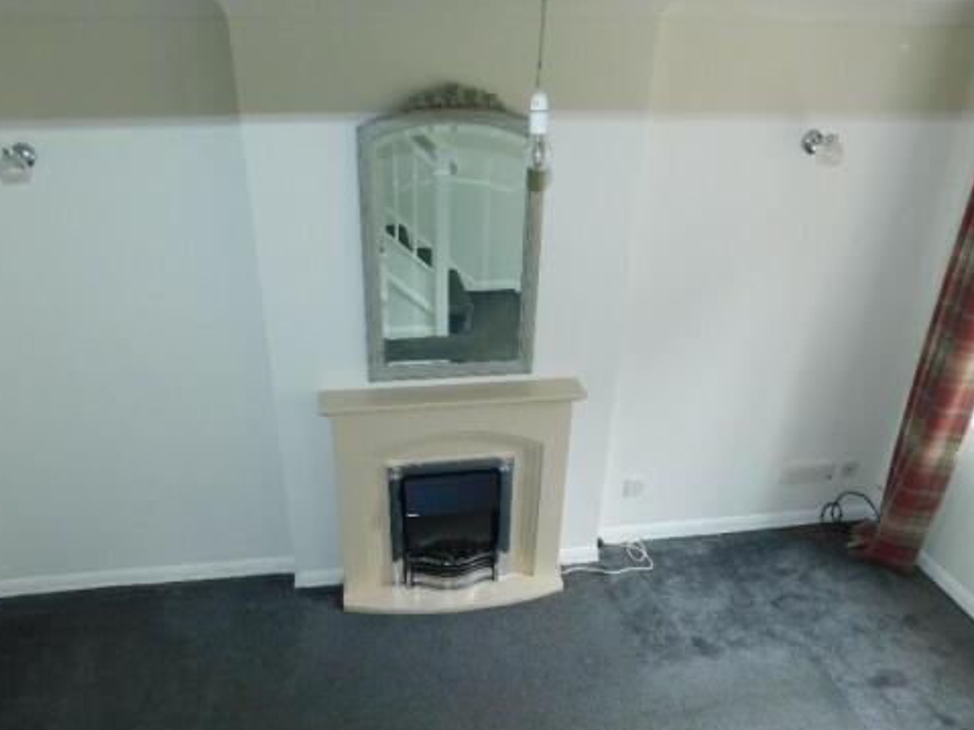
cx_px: 465
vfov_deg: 49.4
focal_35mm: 28
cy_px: 440
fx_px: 788
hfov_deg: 63.4
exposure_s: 1/30
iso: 200
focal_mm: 4
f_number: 3
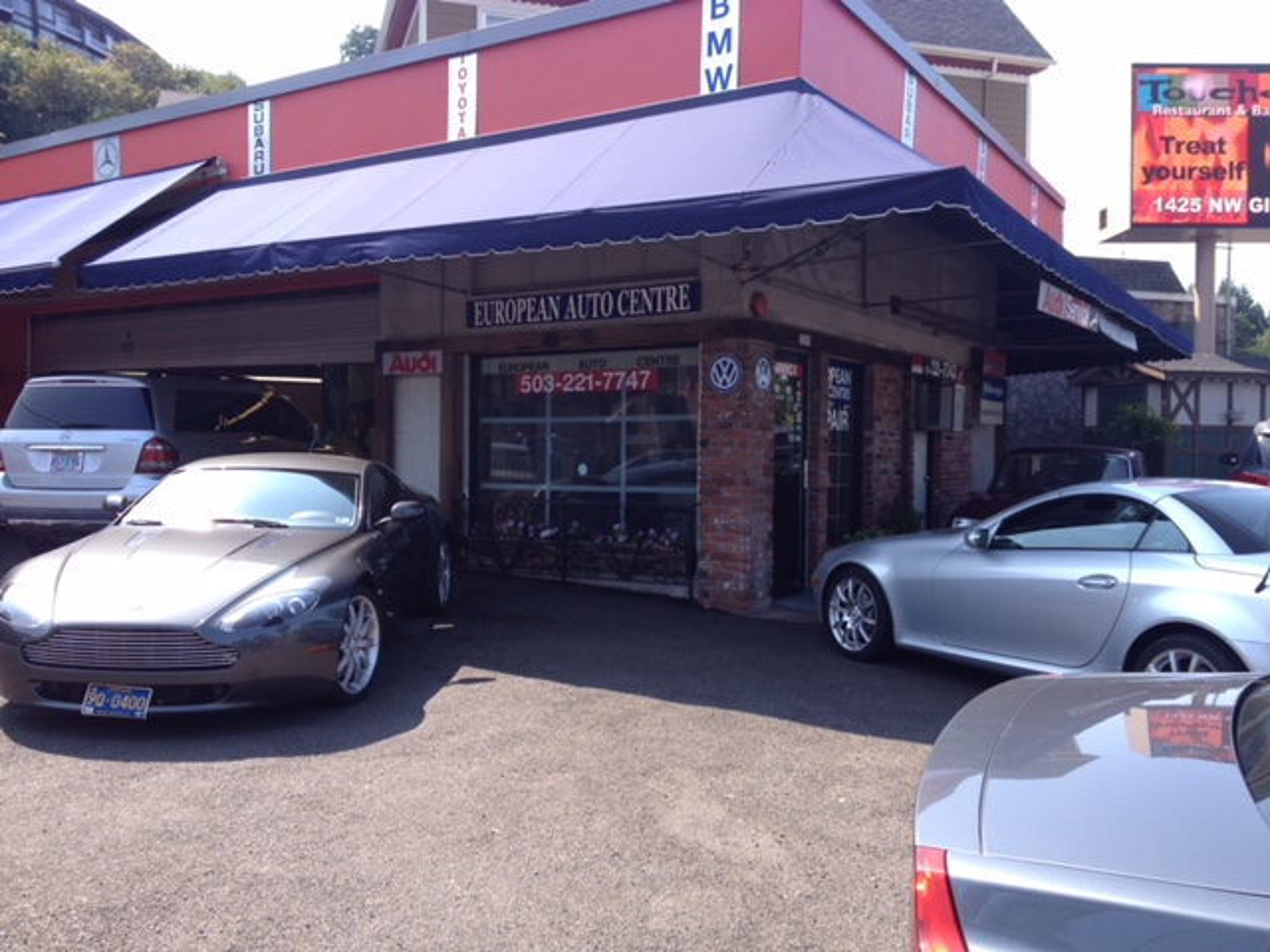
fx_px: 1284
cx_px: 635
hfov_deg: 52.6
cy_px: 476
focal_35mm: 35
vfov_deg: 40.7
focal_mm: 4.28
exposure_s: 1/472
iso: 50
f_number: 2.4
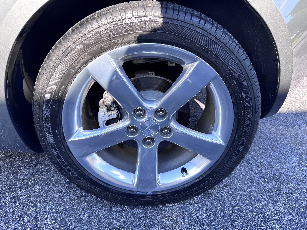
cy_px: 115
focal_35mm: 24
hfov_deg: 71.6
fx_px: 213
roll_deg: +0.3
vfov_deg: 56.8
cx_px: 154
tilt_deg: -30.3
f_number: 1.78
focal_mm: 6.76
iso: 80
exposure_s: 1/417
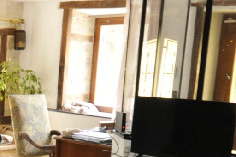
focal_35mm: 75
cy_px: 156
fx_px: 491
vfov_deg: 17.7
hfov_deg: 25.1
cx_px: -23
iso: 1100
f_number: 5
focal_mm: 10
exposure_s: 1/60
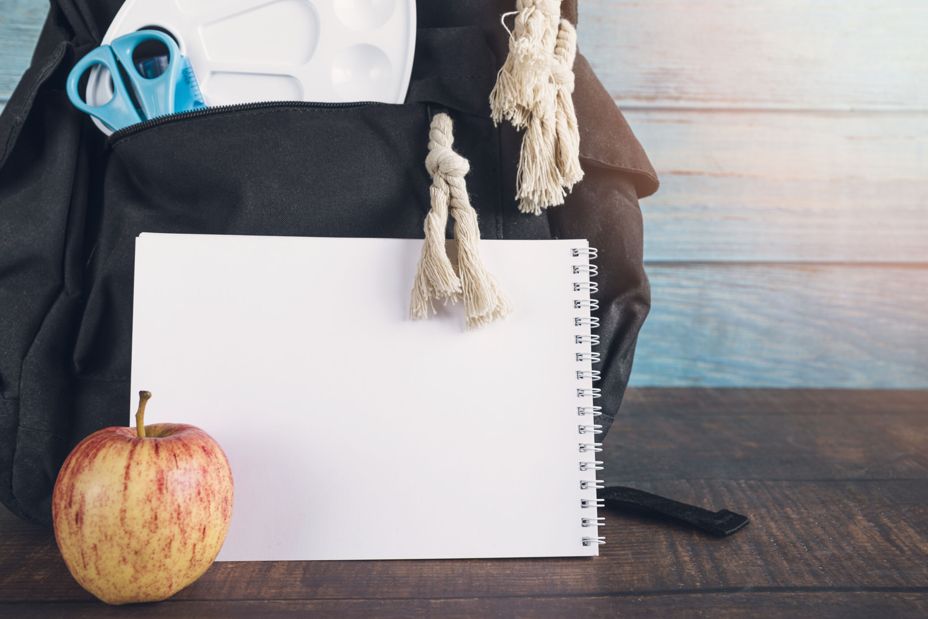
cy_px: 310
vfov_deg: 35.1
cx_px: 464
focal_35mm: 38
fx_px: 980
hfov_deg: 50.7
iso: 100
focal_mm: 38
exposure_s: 1/10
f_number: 7.1
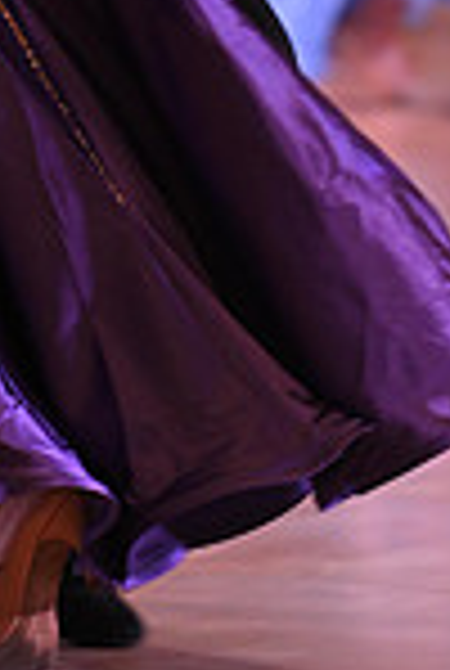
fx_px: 10880
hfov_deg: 2.4
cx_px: 74
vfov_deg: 3.5
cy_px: -567
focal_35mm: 583
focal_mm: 150
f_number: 5
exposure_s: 1/250
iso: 1600
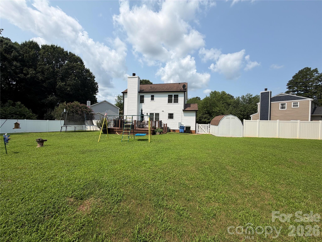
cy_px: 121
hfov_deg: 102.1
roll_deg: -0.6
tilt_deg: -1.1
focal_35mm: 14
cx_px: 161
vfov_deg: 85.7
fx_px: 130
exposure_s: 1/1033
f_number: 2.2
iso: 20
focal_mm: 2.22
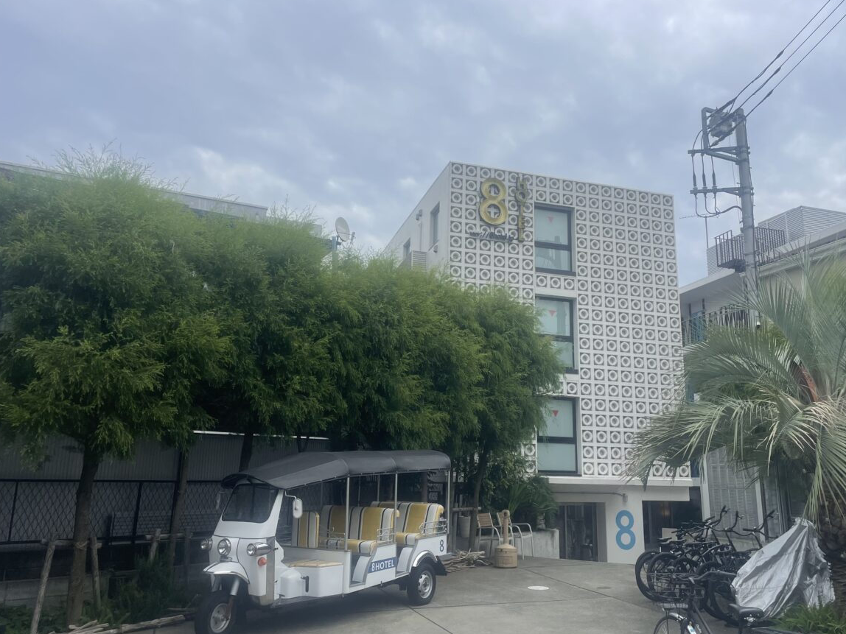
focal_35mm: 29
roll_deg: -0.5
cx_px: 462
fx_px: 709
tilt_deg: +13.0
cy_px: 325
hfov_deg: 61.5
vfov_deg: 48.2
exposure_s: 1/1984
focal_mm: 4.2
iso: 32
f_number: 1.6
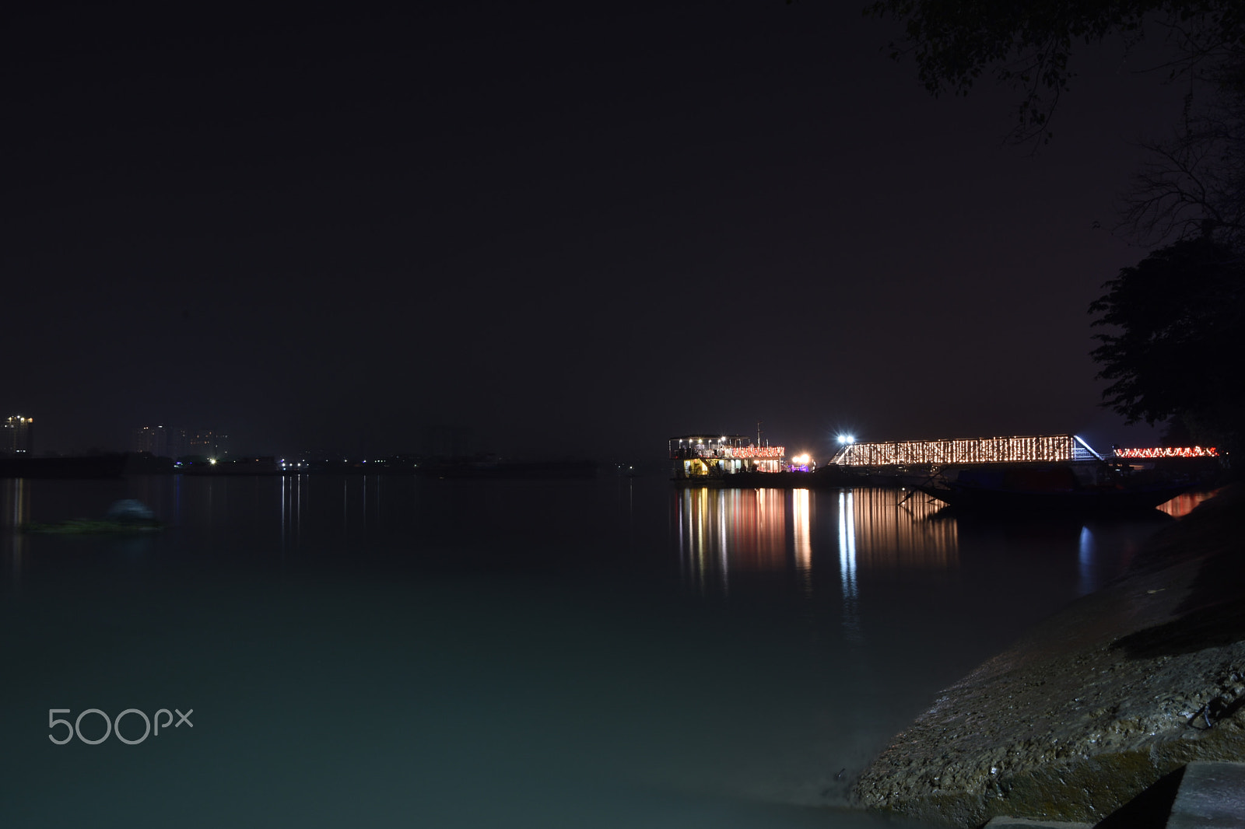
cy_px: 414
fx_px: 933
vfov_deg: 47.9
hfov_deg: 67.4
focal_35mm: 27
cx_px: 622
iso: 100
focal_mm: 18
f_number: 18
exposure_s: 51.5
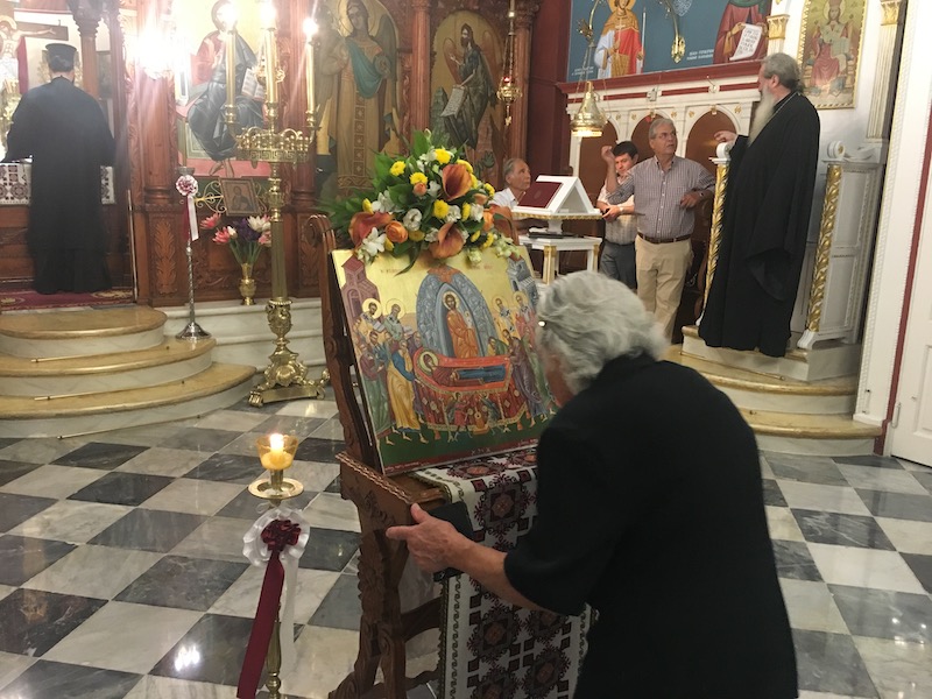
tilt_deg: -12.0
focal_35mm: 29
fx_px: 781
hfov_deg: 61.7
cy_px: 350
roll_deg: -0.7
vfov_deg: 48.2
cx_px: 466
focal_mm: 4.15
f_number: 2.2
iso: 200
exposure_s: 1/17
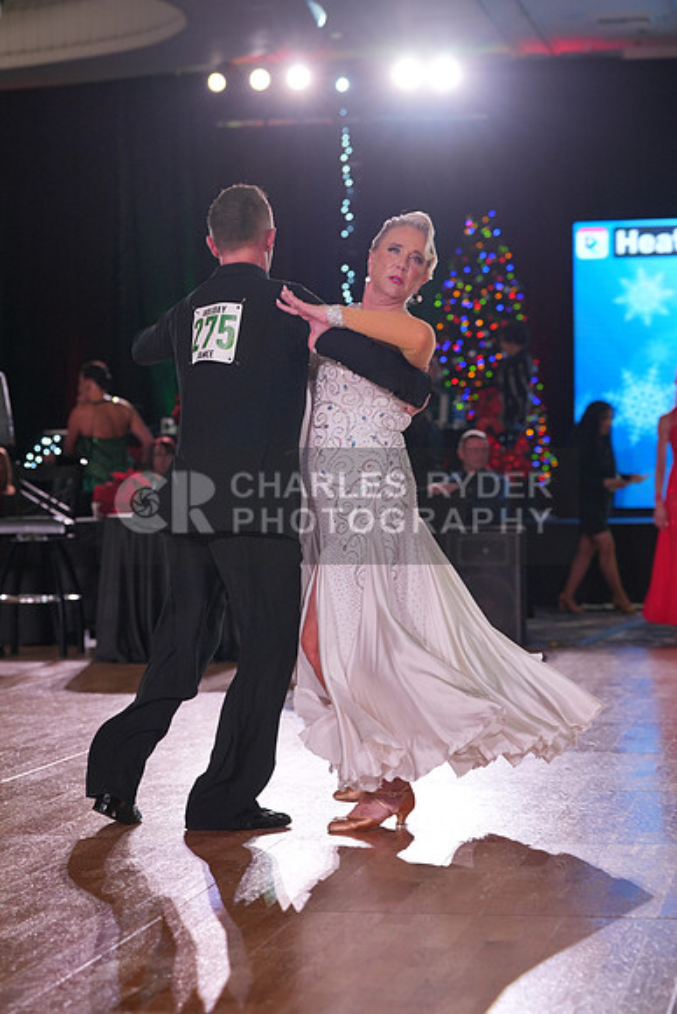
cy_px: 507
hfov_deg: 15.7
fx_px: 2452
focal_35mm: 87
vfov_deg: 23.4
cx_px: 338
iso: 1000
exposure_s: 1/500
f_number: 4
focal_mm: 87
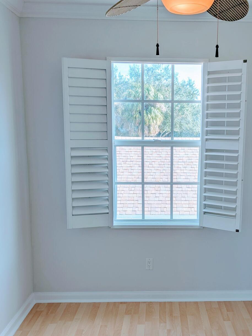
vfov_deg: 45.6
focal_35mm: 41
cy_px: 195
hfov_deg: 34.7
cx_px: 176
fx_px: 398
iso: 44
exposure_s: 1/497
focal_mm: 5.43
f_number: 1.89
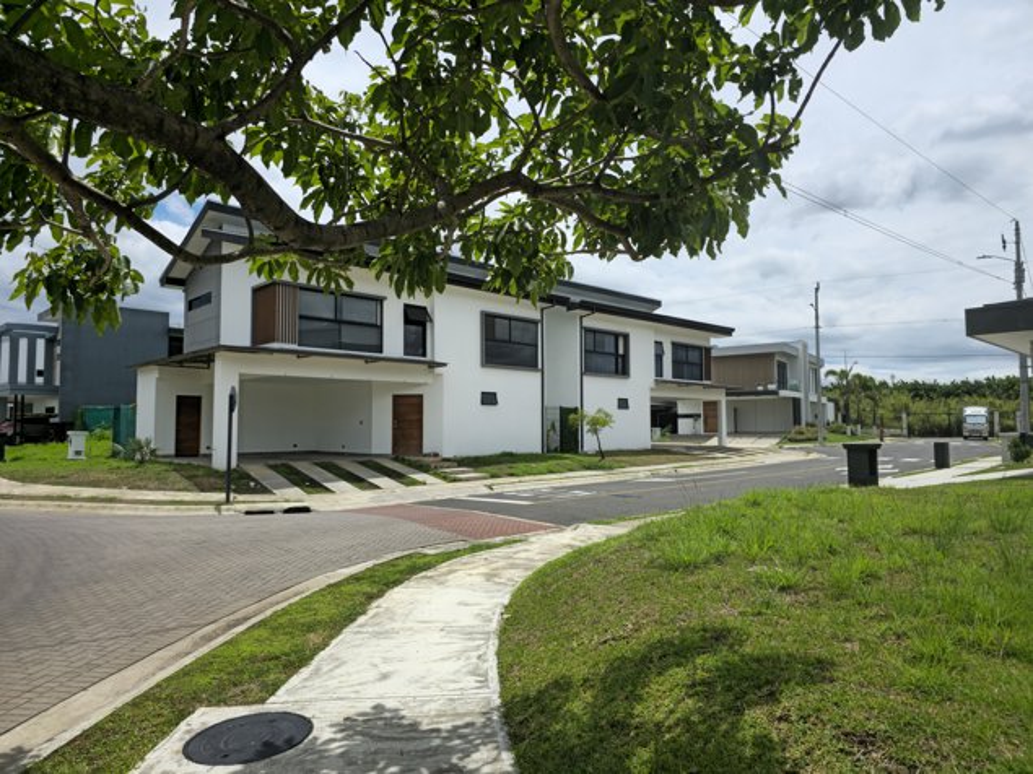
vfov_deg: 58.9
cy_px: 387
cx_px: 516
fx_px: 686
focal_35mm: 23
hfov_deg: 73.9
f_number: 1.7
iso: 12
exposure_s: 1/1286
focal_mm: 6.3
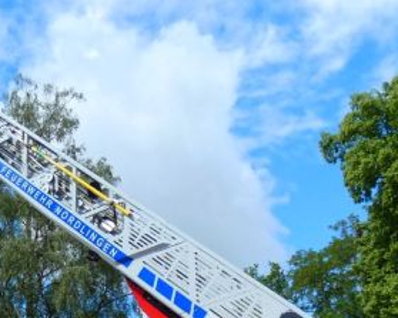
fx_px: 742
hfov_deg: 29.1
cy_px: 252
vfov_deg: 23.9
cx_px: 58
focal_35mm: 63
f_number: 2.8
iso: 80
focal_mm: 3.6
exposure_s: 1/1000
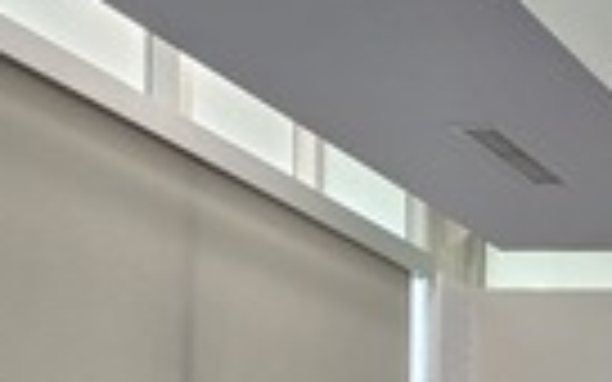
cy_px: 703
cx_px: 1285
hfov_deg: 18.1
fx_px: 1017
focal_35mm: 61
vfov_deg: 17.1
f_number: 2.2
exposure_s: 1/60
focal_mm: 2.2
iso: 125
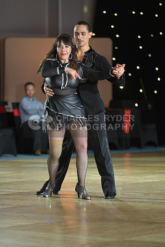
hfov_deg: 6.9
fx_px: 1374
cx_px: 82
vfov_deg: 10.3
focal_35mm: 200
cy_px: 124
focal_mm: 200
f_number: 4
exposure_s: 1/250
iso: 2000
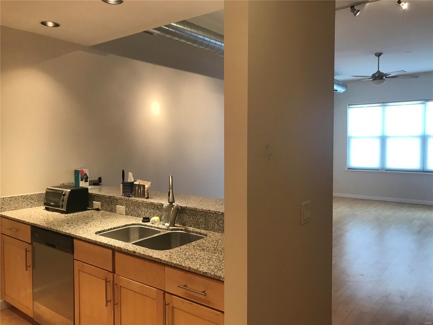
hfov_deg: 63.4
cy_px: 162
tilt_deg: -2.5
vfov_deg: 49.7
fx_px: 350
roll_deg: -0.7
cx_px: 216
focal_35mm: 28
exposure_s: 1/30
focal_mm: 3.99
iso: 25
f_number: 1.8
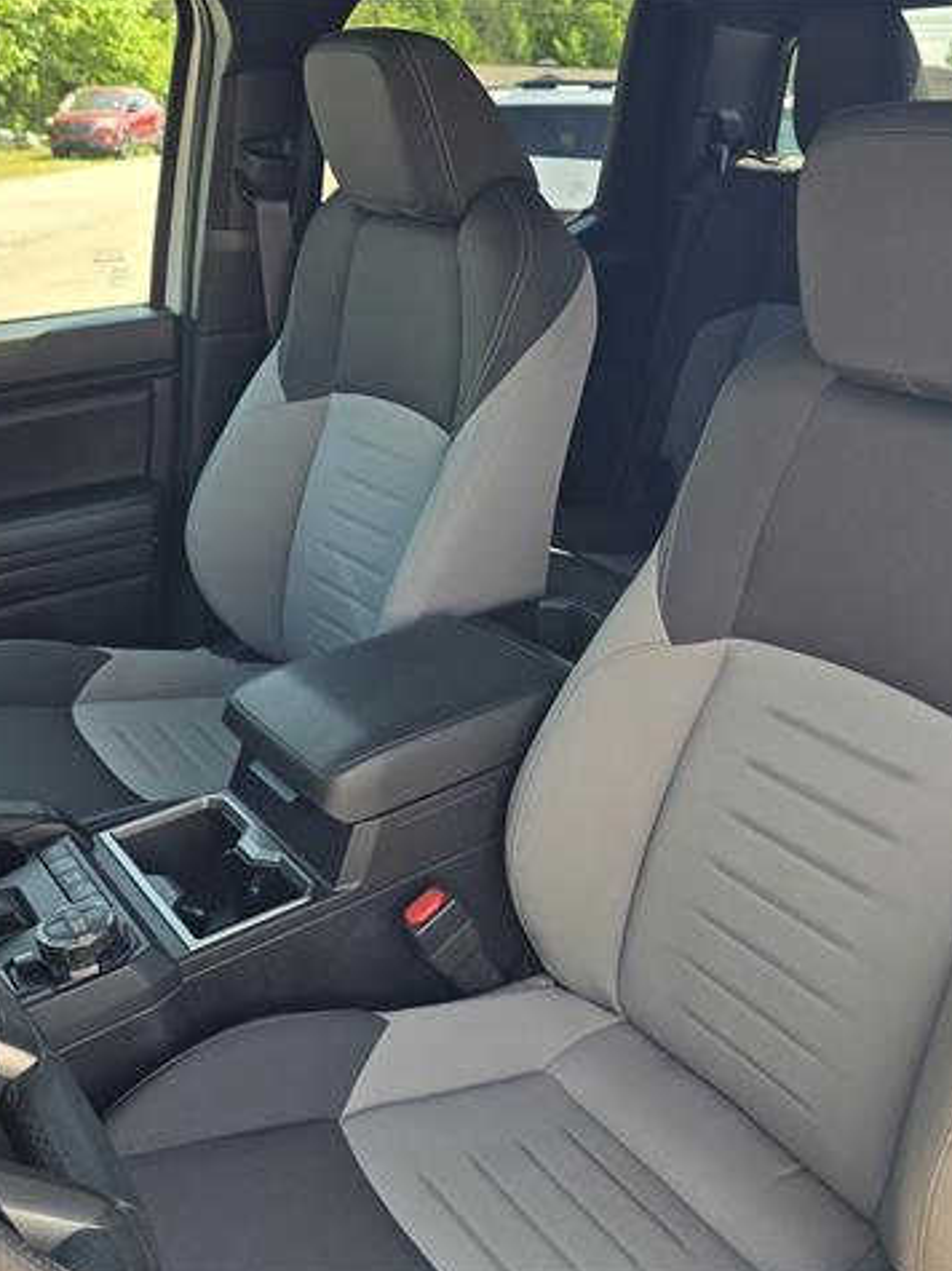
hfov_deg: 45.0
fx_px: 1137
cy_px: 637
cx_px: 607
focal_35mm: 31
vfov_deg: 58.4
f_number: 1.7
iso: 25
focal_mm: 6.3
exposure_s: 1/182
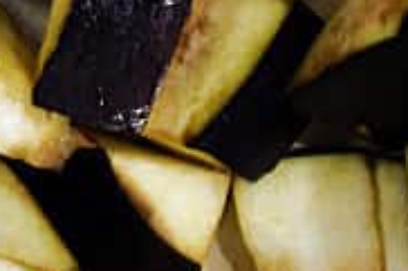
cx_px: -11
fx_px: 3737
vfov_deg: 4.2
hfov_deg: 6.2
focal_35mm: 330
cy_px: 160
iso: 1600
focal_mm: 50
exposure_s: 1/40
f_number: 7.1
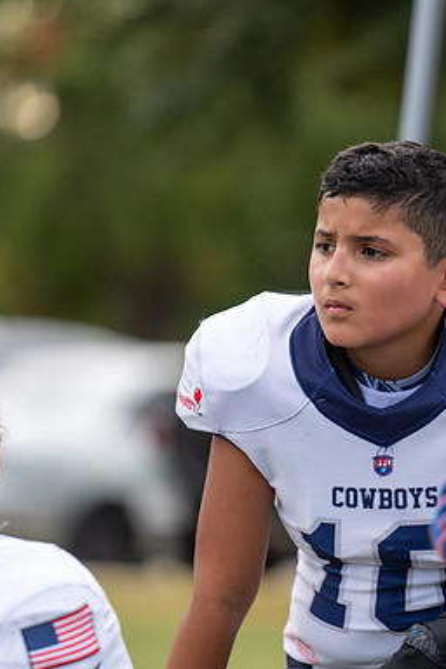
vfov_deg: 6.8
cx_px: 331
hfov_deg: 4.5
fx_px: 5612
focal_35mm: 302
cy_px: 335
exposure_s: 1/500
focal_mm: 200
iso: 100
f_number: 2.8
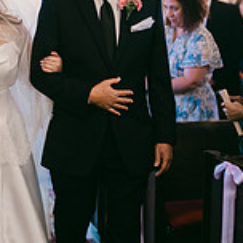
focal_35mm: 88
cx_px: 18
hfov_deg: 19.3
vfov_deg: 19.7
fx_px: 699
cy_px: 134
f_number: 1.2
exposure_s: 1/320
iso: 800
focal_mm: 35
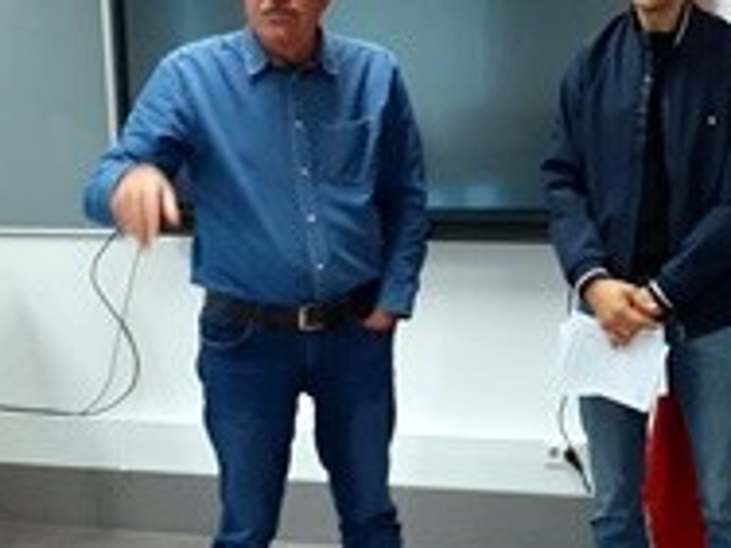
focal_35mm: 72
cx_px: 859
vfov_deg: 20.4
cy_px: 200
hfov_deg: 24.6
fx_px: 1520
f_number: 1.9
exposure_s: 1/50
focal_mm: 3.6
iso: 125
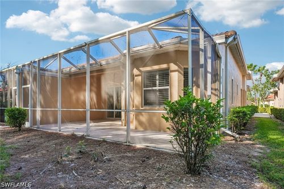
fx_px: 166
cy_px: 94
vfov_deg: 59.5
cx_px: 142
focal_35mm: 21
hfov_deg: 81.2
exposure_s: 1/200
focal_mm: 21
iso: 400
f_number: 8
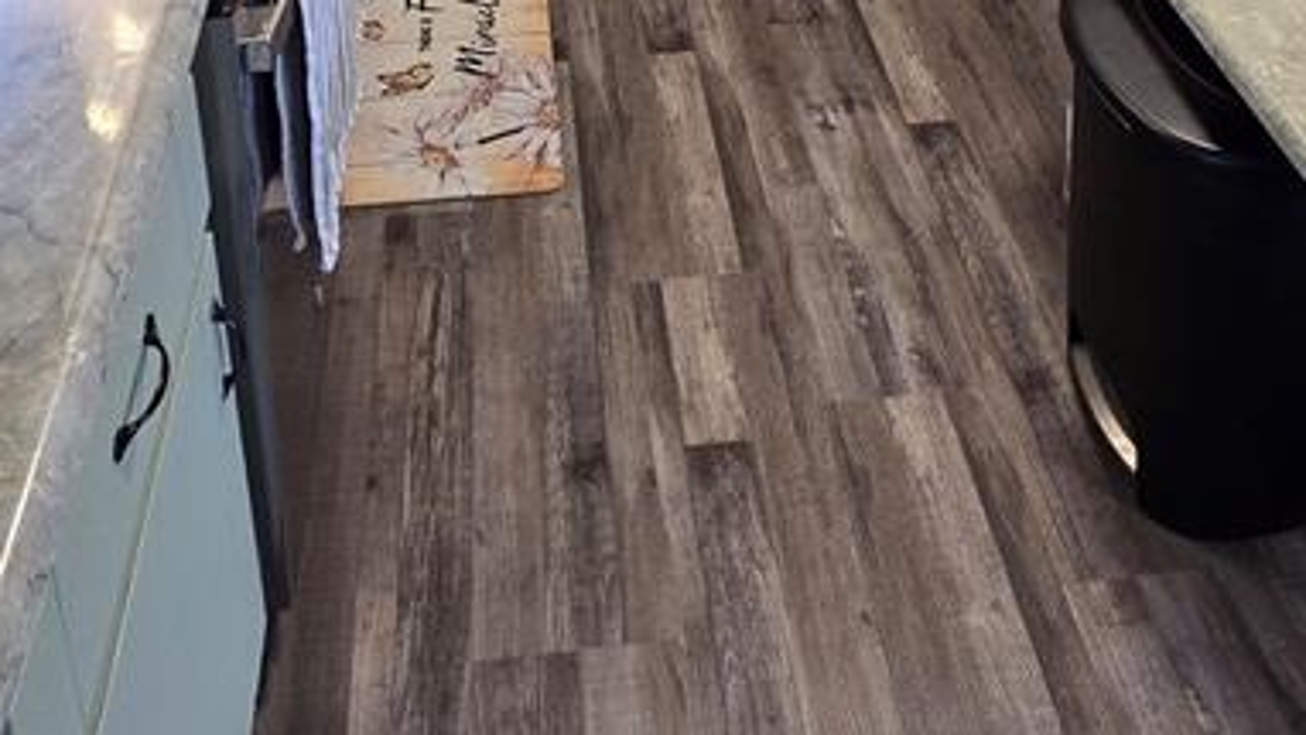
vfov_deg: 23.3
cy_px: -438
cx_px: 684
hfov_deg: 52.8
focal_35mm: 38
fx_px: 1316
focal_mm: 2.2
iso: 250
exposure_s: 1/60
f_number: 2.2
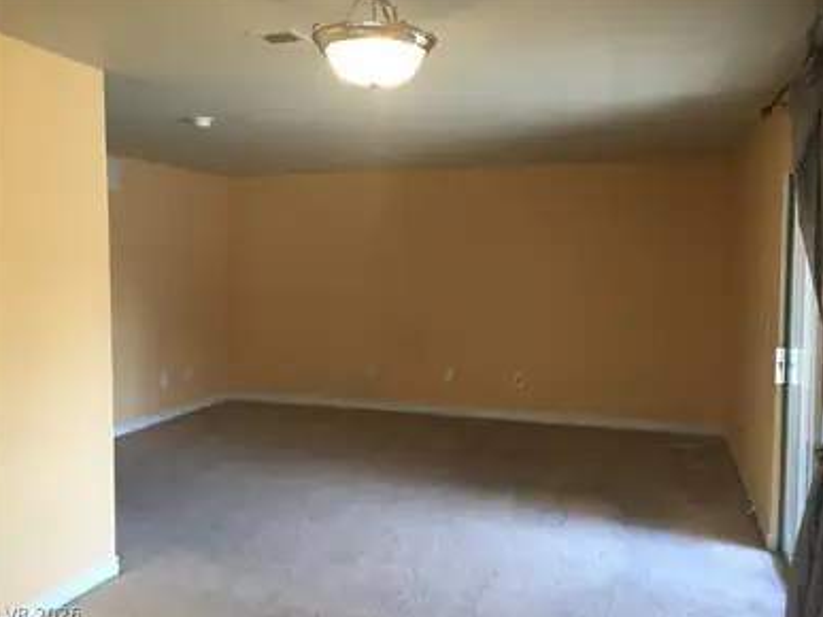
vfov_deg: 46.8
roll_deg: -0.5
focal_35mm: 30
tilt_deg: -3.6
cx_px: 415
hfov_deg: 60.0
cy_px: 308
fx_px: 713
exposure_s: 1/30
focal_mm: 4.15
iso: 50
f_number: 2.2
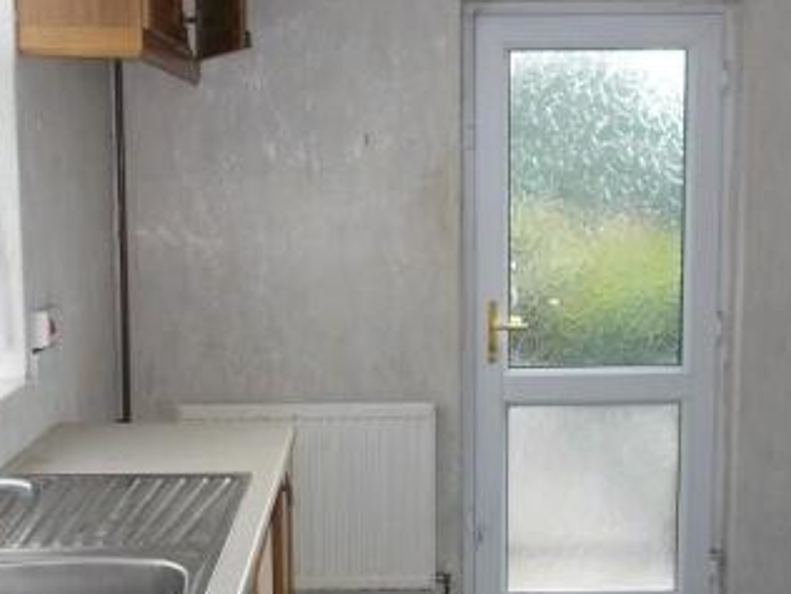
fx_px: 1097
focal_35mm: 48
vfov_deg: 30.3
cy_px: 297
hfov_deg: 39.6
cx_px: 412
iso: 100
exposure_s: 1/25
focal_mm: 4.6
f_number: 3.2
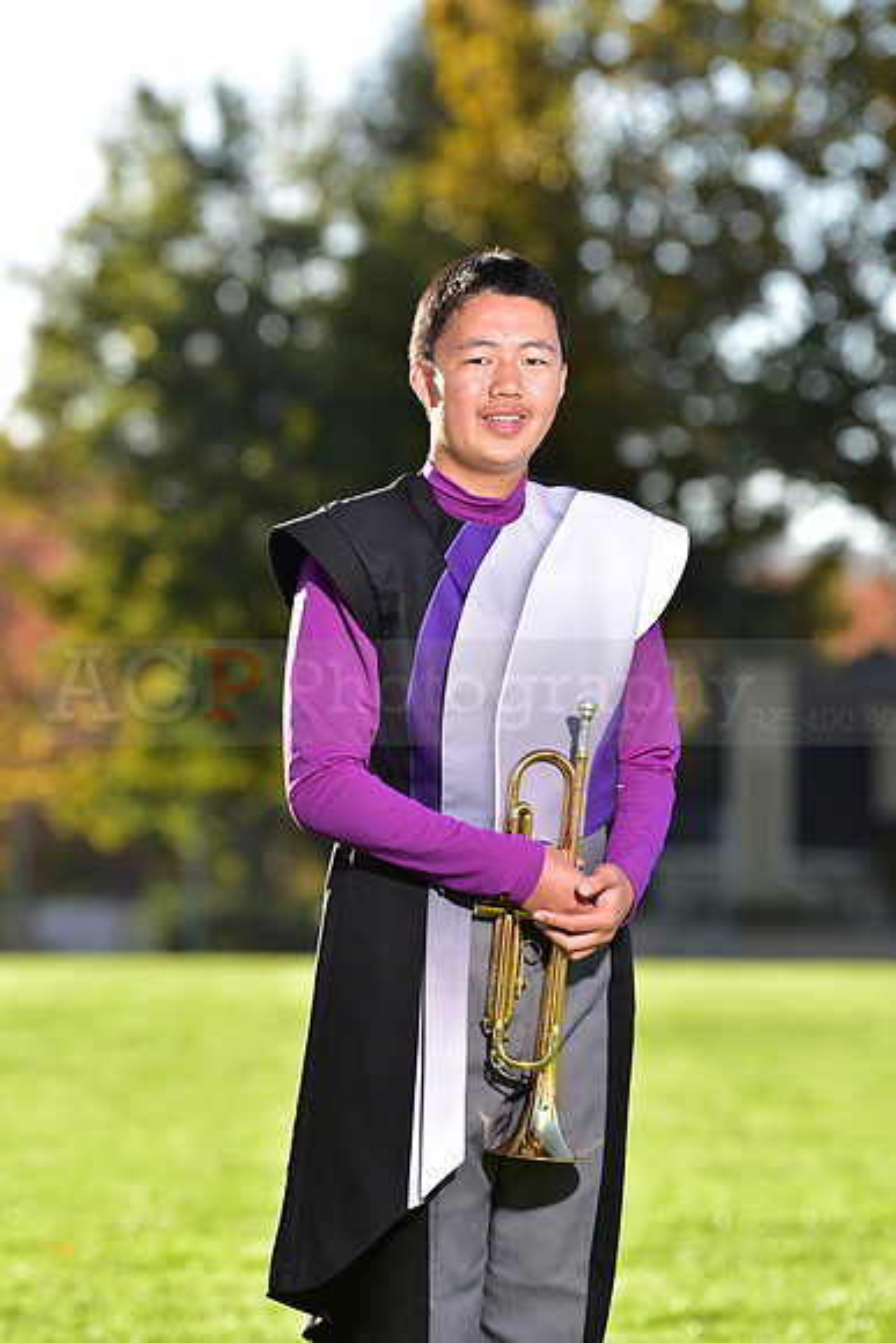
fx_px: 7462
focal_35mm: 200
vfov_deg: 10.3
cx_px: 448
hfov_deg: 6.9
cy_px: 672
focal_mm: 200
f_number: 5
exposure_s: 1/200
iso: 80
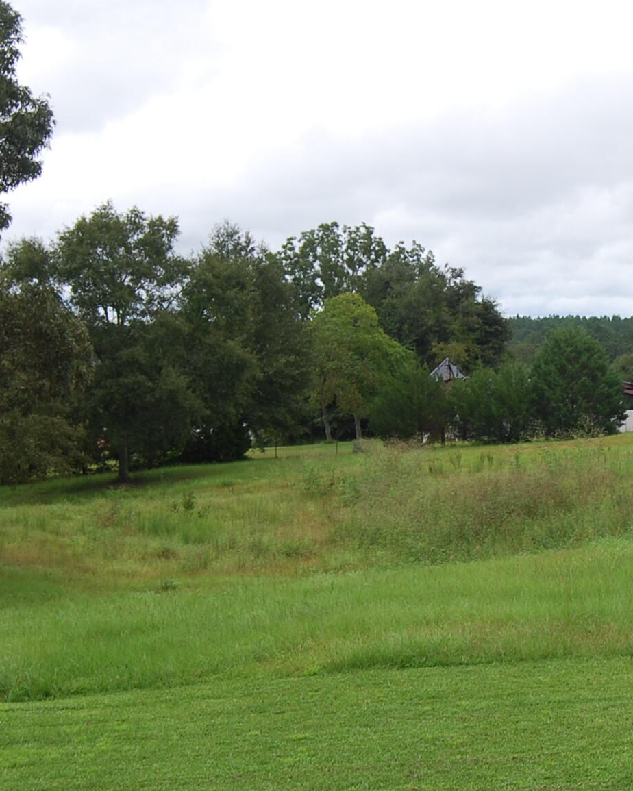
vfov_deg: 20.8
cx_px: 571
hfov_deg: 16.5
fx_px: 2154
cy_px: 473
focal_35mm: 92
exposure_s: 1/125
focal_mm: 26
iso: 100
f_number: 6.3
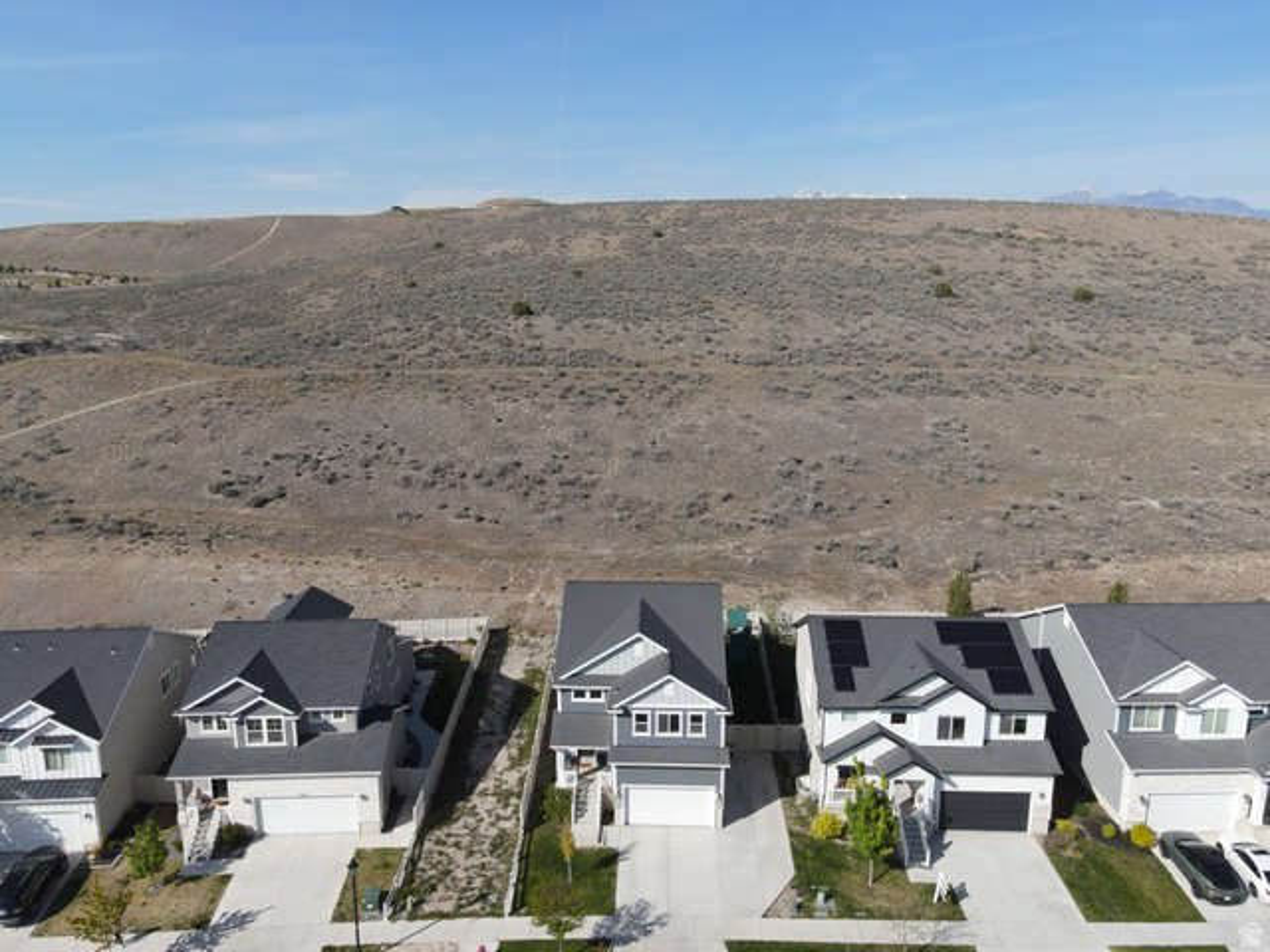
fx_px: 881
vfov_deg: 56.8
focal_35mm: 24
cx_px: 635
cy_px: 476
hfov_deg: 71.6
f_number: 2.8
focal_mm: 4.5
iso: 100
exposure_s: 1/725
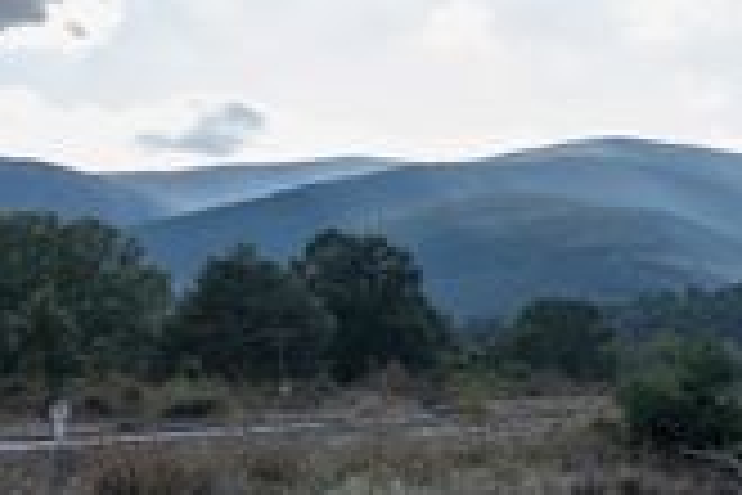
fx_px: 1731
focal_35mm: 84
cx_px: 1106
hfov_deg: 20.7
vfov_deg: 16.1
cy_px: 398
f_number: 3.5
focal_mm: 18
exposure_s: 1/500
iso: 100
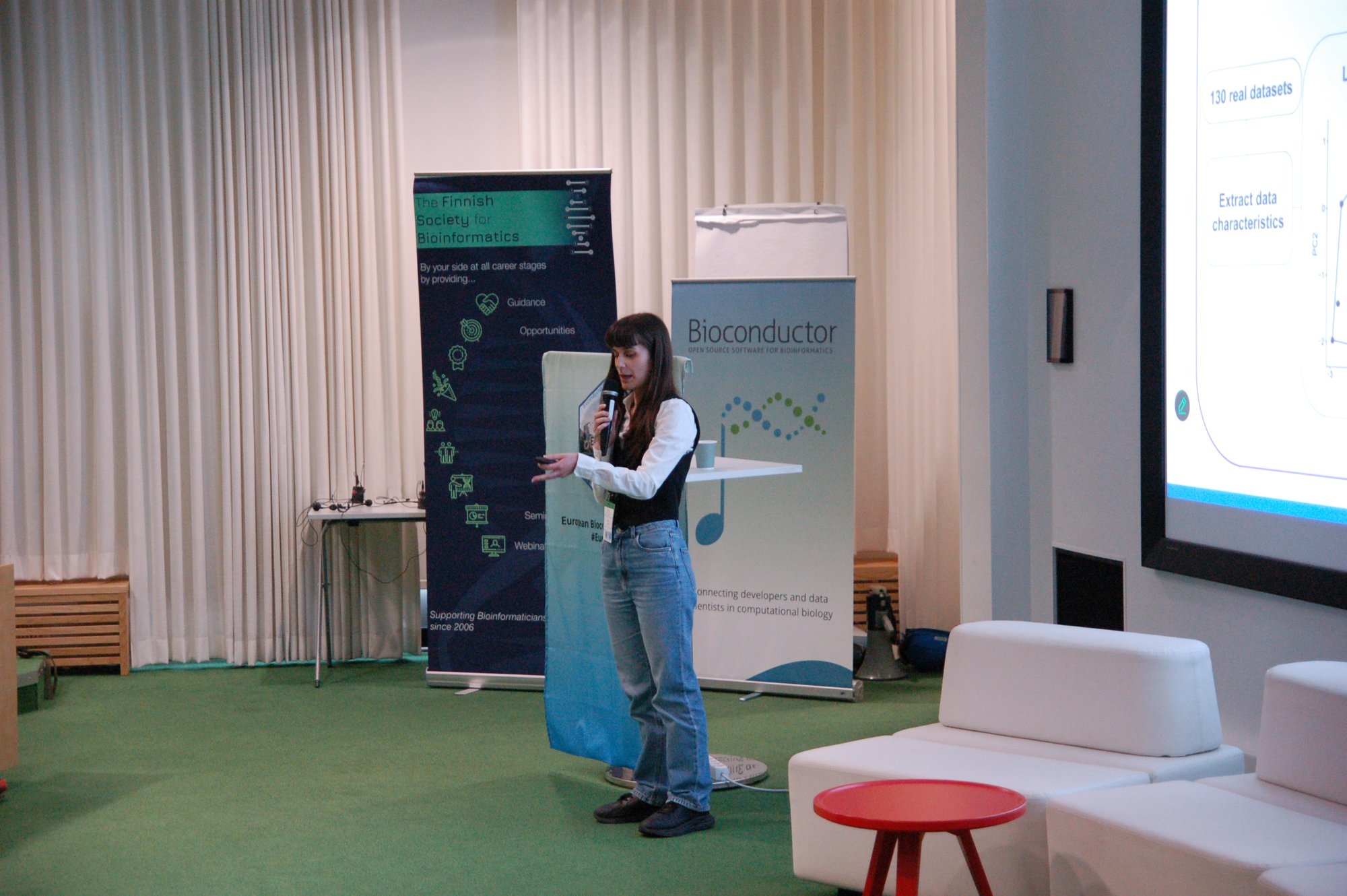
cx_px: 674
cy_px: 448
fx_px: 2804
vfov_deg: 18.2
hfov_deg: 27.0
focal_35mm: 75
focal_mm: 50
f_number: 3.2
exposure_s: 1/125
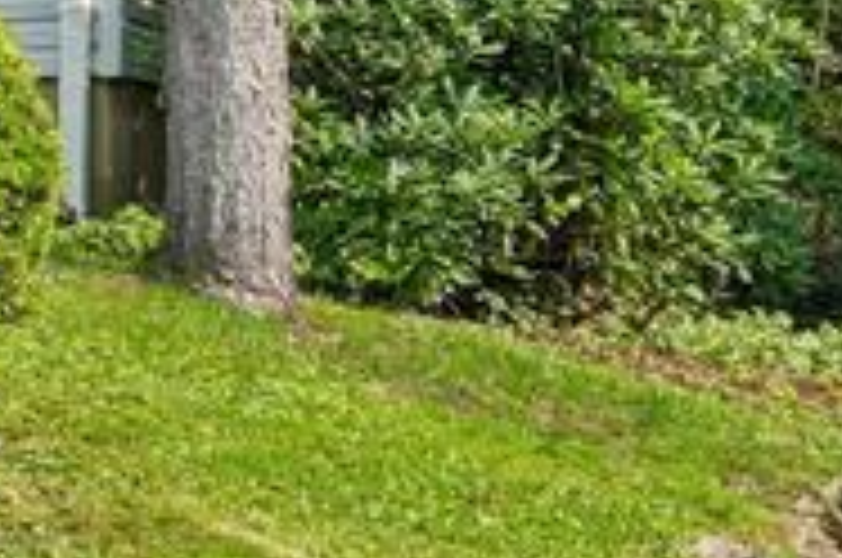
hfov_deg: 9.7
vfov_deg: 7.0
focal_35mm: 192
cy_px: -351
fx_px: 4483
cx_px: -1076
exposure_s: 1/125
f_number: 8
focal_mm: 35
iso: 100
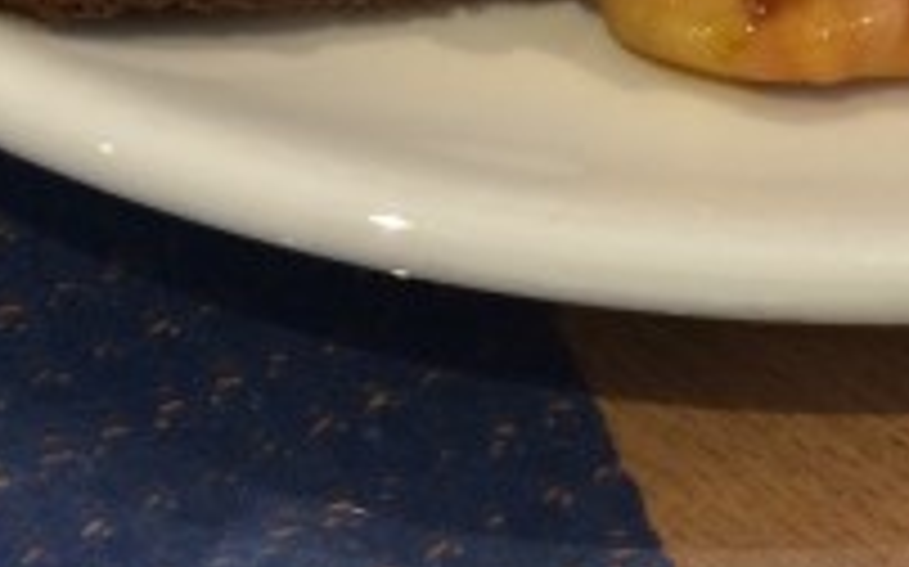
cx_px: 981
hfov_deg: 19.8
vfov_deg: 11.9
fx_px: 2501
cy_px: -450
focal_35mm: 101
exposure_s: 1/30
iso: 200
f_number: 2.2
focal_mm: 4.12
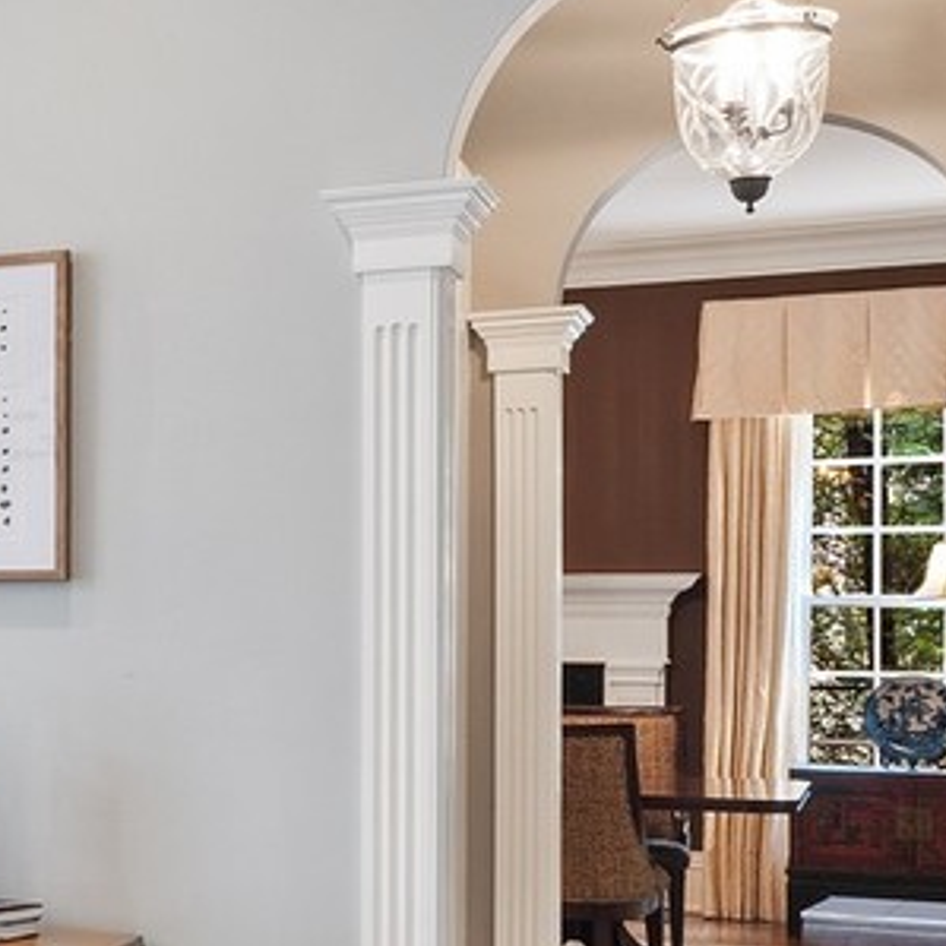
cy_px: 633
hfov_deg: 19.7
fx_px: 2133
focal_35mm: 69
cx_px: -671
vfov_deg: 24.9
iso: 200
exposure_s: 2.5
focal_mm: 10
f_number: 8
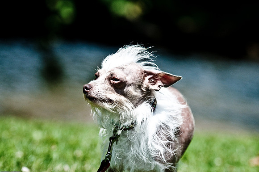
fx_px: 1207
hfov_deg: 12.2
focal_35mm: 168
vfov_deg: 8.1
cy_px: 86
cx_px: 130
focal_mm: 112
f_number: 2.8
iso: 200
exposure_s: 1/5000
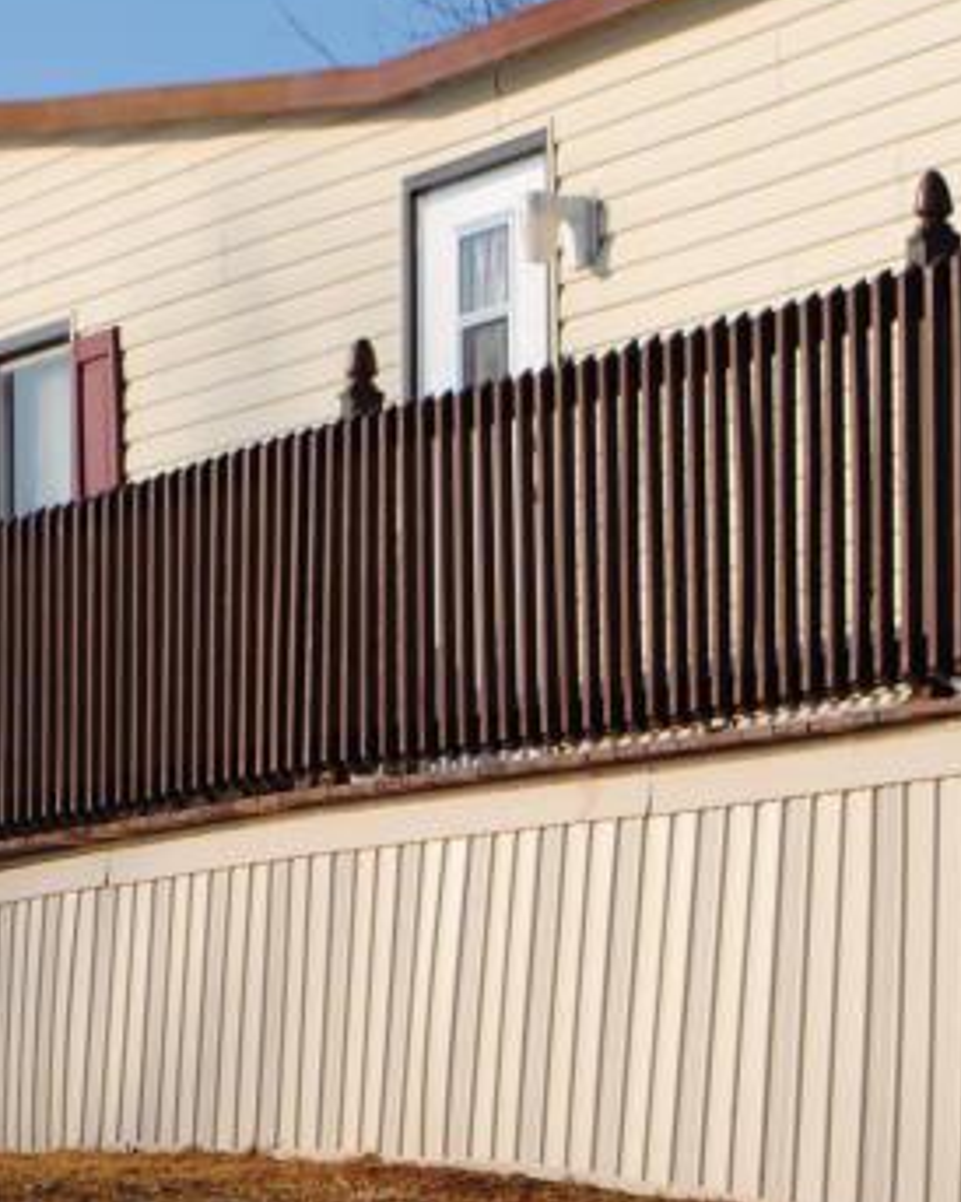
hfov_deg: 7.7
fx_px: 7046
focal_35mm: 198
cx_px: -359
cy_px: 676
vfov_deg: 9.8
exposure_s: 1/320
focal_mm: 42
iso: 100
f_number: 9
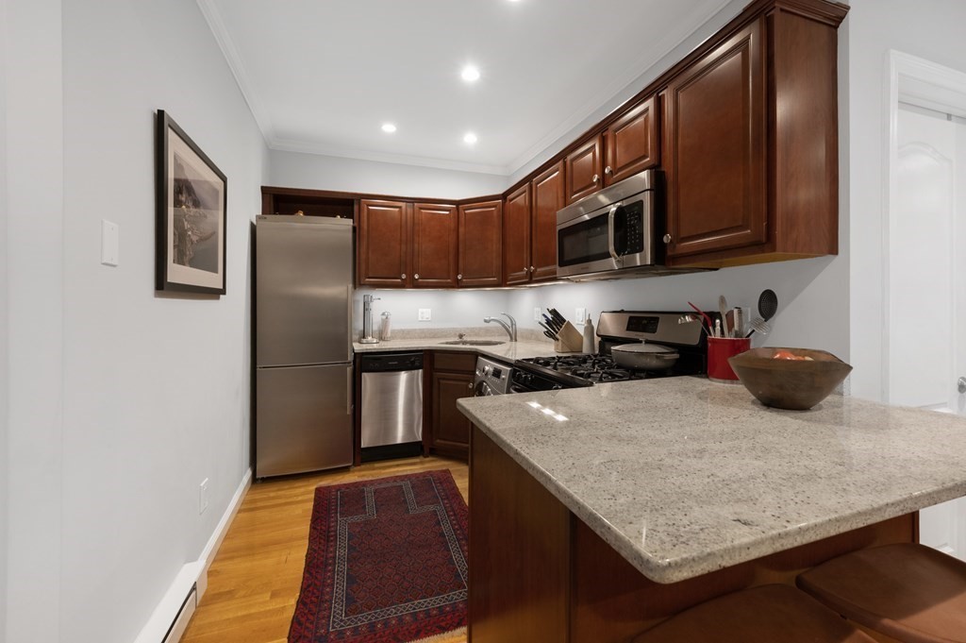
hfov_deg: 104.3
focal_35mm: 14
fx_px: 375
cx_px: 483
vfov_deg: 81.1
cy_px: 322
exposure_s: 1/20
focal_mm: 14
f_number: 8
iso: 2500
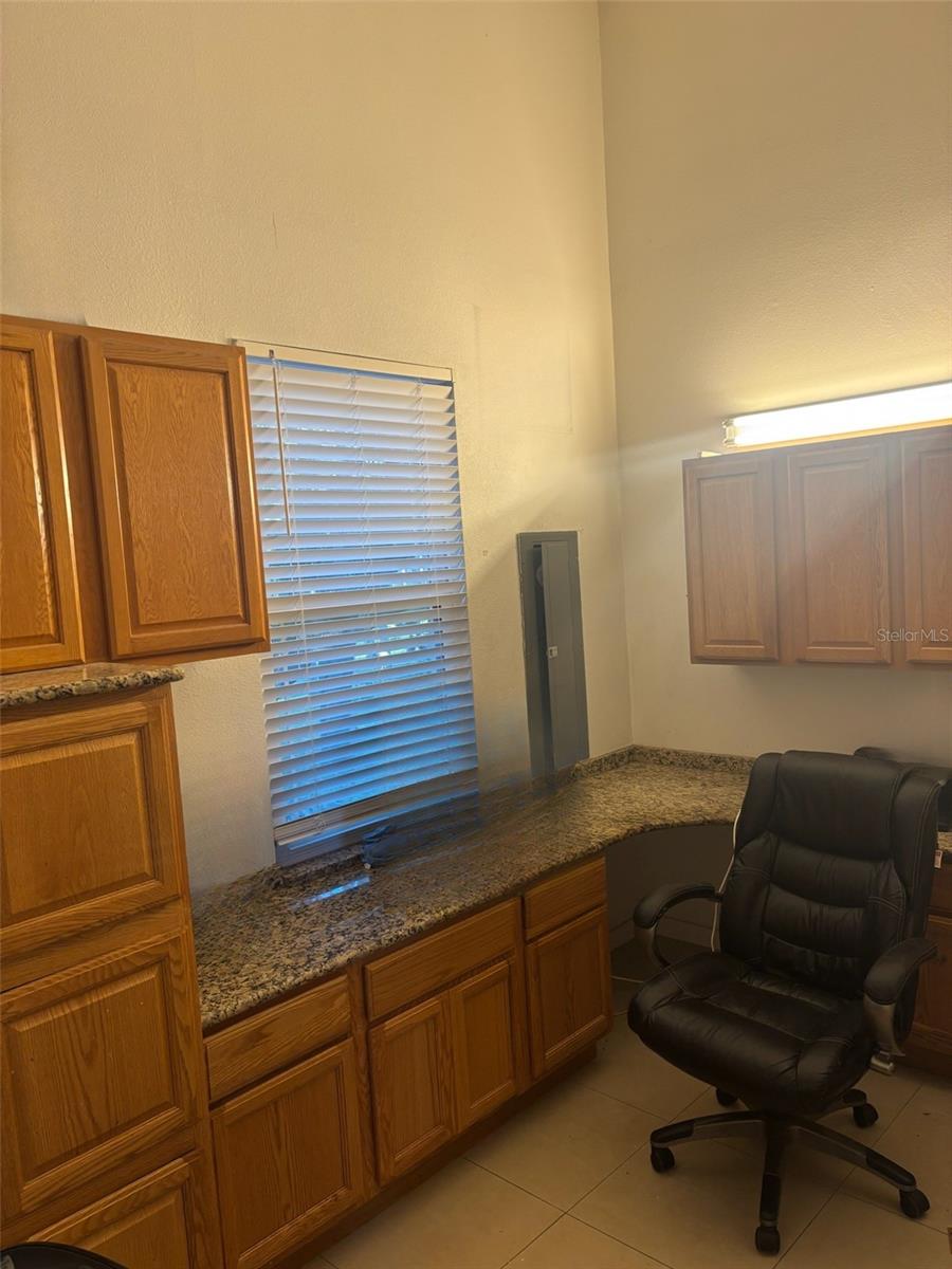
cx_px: 476
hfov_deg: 53.1
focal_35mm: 26
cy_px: 634
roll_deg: +3.1
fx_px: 953
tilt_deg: -5.3
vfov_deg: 67.3
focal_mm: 5.96
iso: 100
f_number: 1.6
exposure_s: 1/60
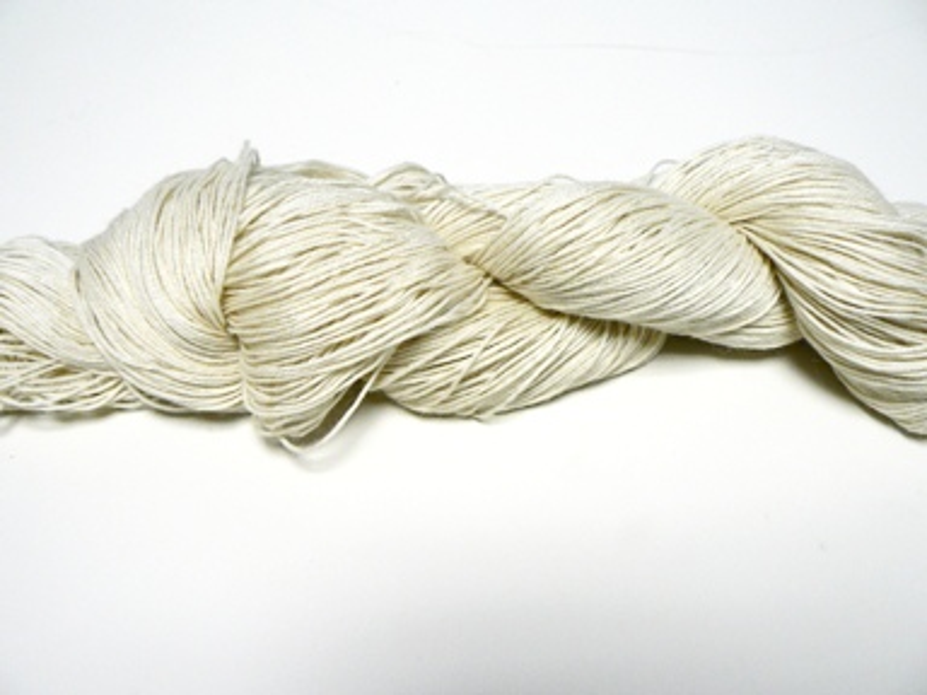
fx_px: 964
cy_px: 348
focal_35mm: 36
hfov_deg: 51.4
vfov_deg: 39.7
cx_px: 464
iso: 150
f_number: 2.8
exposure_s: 1/30
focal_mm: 6
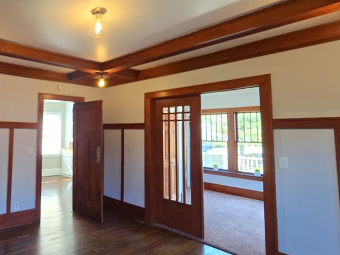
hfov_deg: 68.3
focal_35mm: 22
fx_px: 216
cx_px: 63
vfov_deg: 61.0
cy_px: 117
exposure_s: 1/60
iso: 160
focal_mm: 2.2
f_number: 2.2
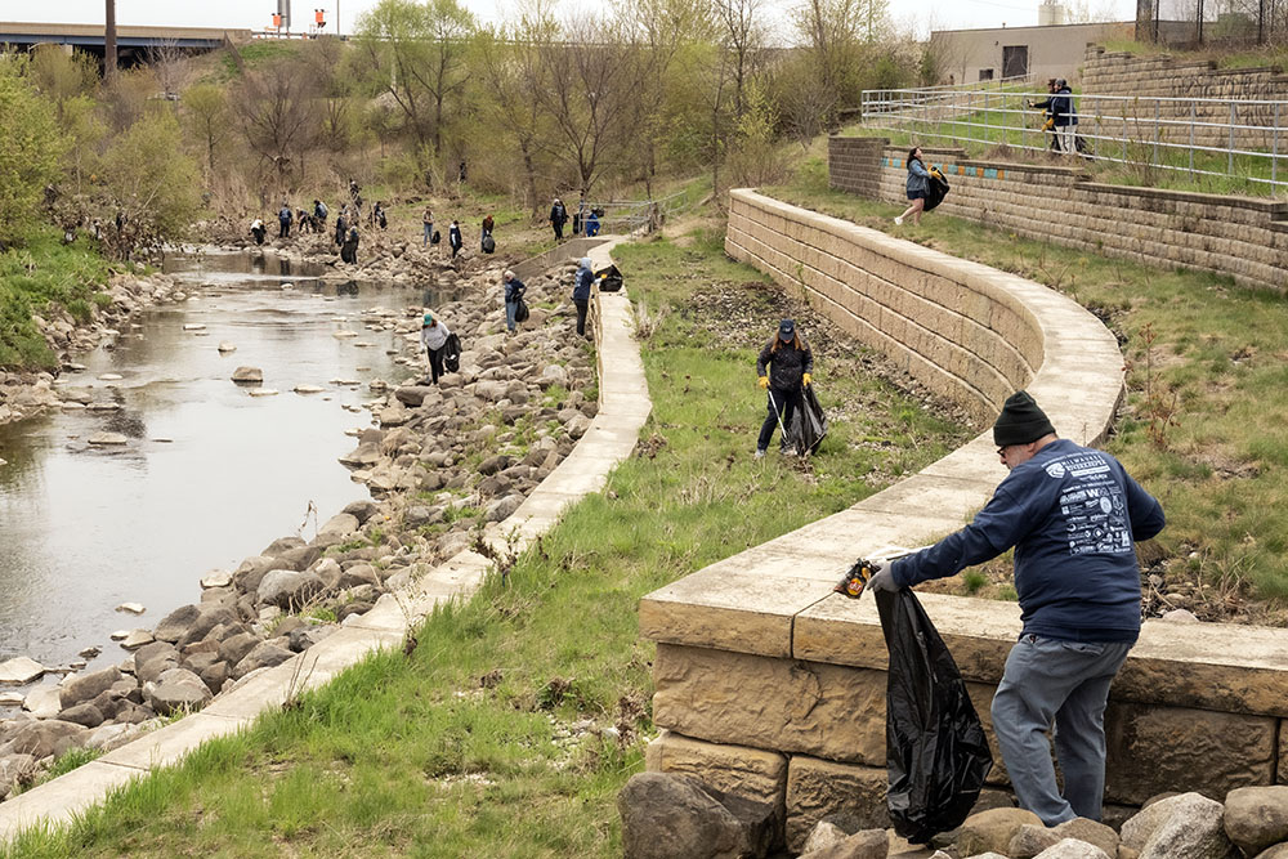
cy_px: 430
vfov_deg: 23.4
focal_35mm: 58
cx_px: 644
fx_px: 2075
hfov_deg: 34.5
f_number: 13
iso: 3200
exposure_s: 1/2500
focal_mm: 58
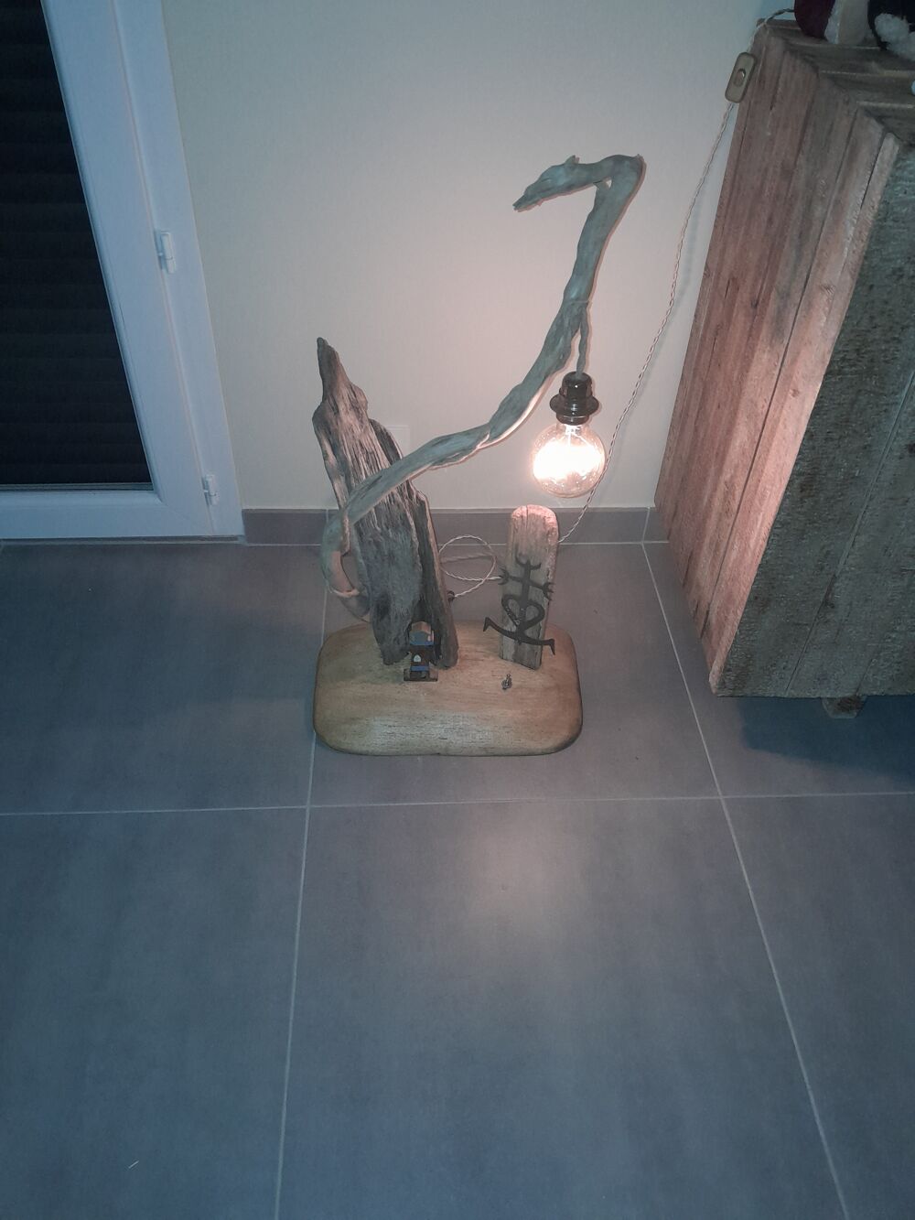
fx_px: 916
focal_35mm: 26
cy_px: 610
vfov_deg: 67.3
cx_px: 458
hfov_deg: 53.1
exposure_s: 1/33
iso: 400
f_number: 1.8
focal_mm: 3.98
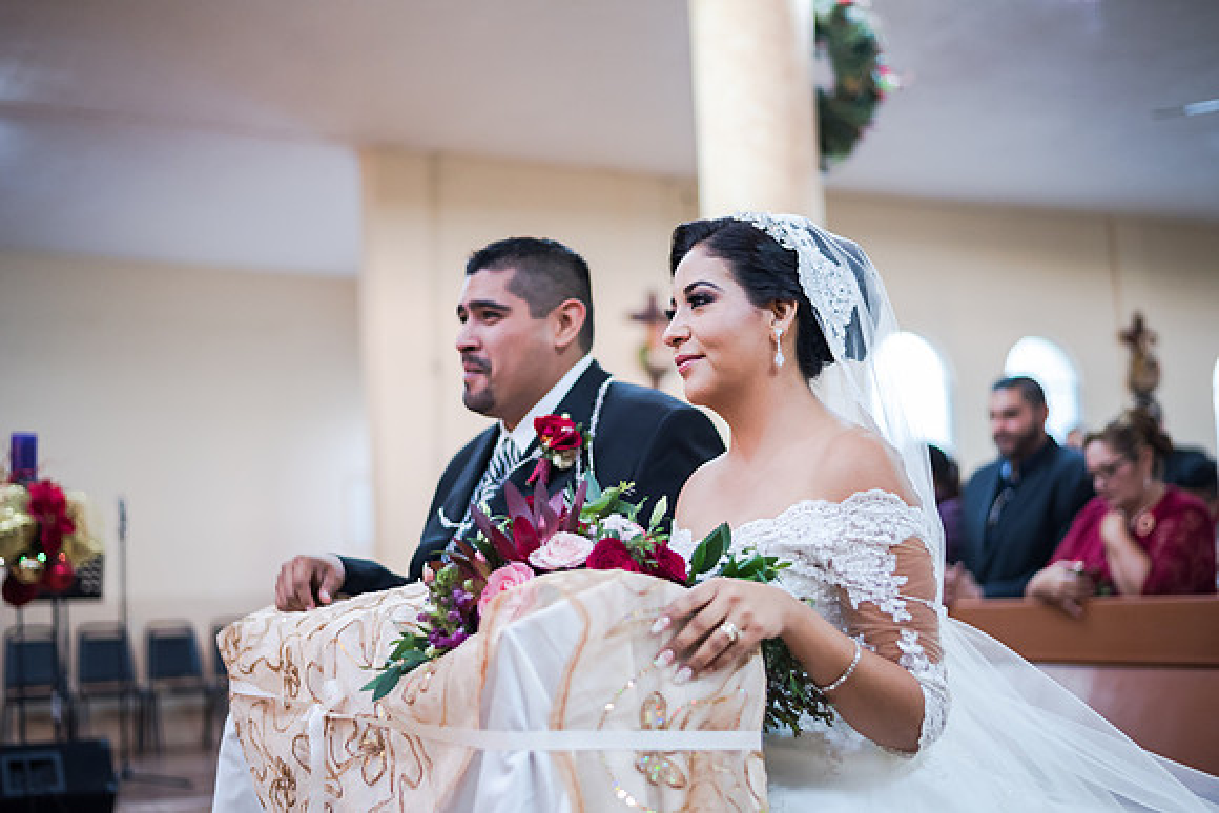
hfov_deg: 39.6
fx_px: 1693
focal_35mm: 50
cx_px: 610
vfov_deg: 27.0
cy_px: 406
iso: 1600
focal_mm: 50
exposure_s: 1/125
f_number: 1.8
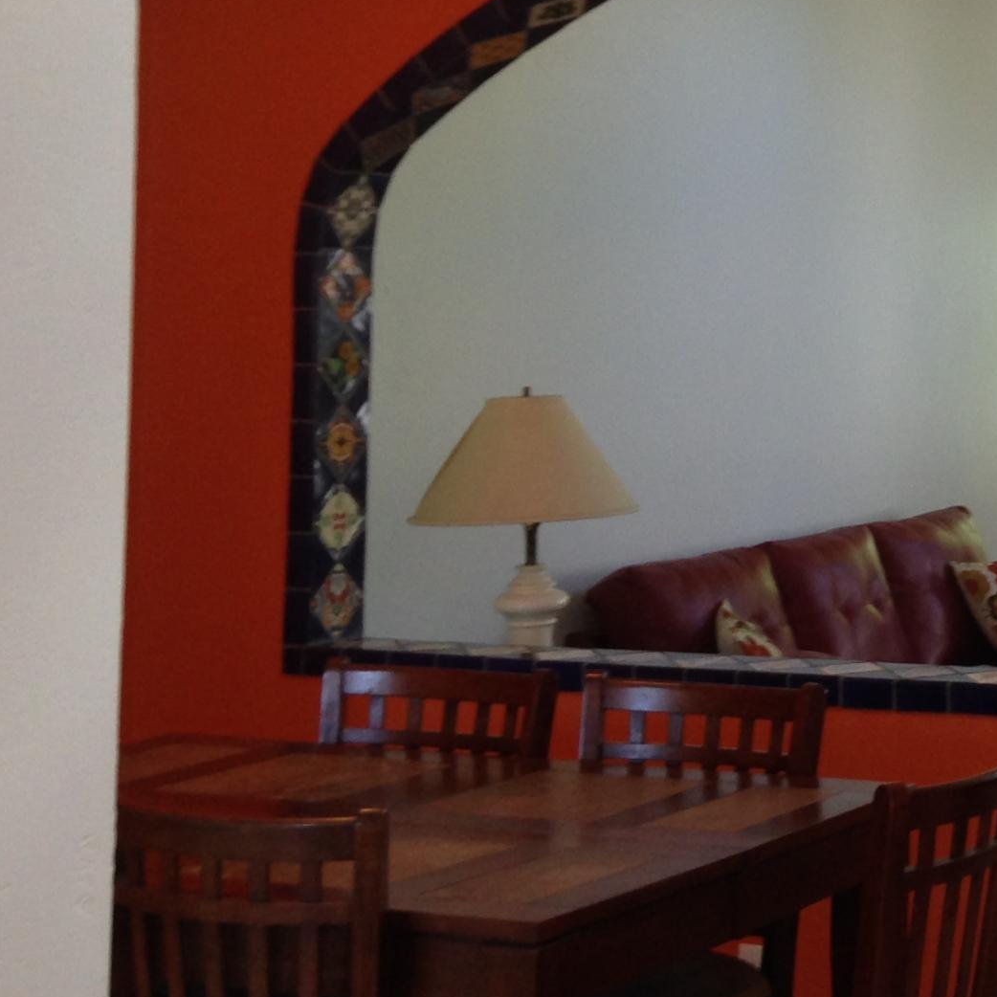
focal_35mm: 84
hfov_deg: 19.1
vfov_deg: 20.5
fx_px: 2737
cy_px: 228
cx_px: 1310
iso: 80
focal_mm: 4.12
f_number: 2.4
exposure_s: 1/20
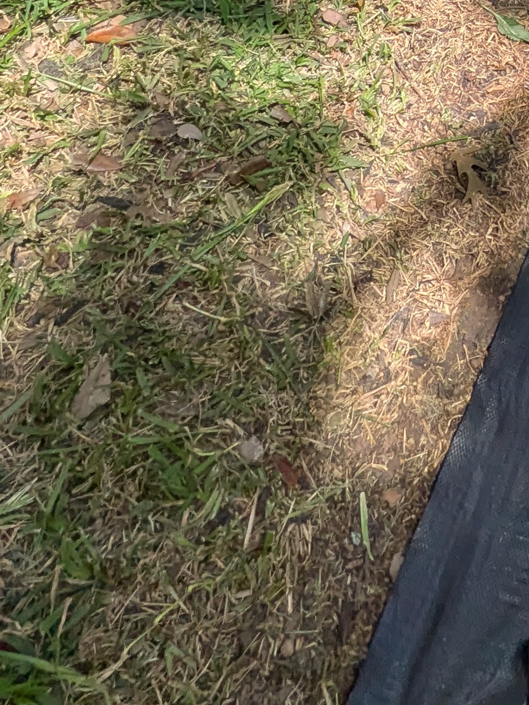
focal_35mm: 49
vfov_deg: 28.1
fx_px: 999
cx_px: 796
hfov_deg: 23.6
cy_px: -314
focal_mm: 1.85
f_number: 2.2
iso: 54
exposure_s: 1/1965
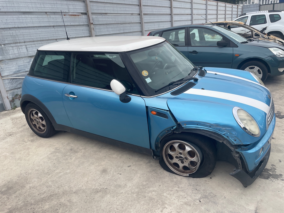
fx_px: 213
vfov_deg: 53.1
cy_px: 106
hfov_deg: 67.3
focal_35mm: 26
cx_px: 142
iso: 32
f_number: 1.6
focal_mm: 4.2
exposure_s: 1/1135
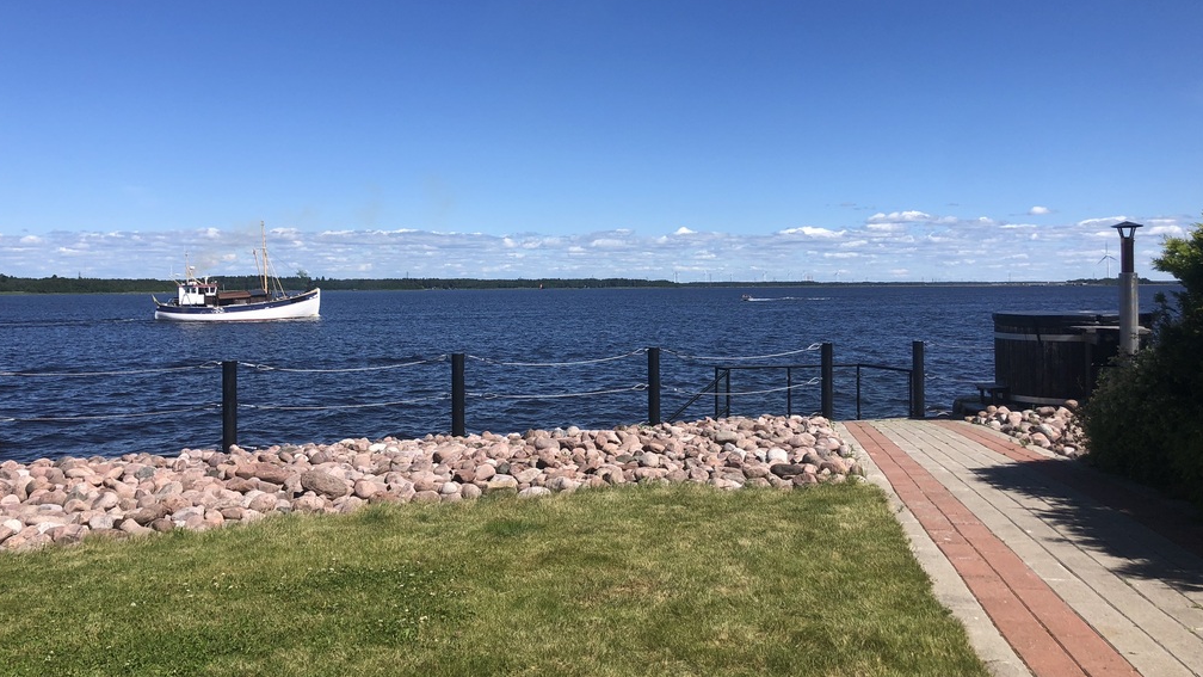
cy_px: 278
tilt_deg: +0.0
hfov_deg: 62.6
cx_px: 594
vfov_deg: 37.7
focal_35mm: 31
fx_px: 989
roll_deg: -0.3
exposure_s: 1/2404
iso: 20
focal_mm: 3.99
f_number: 1.8
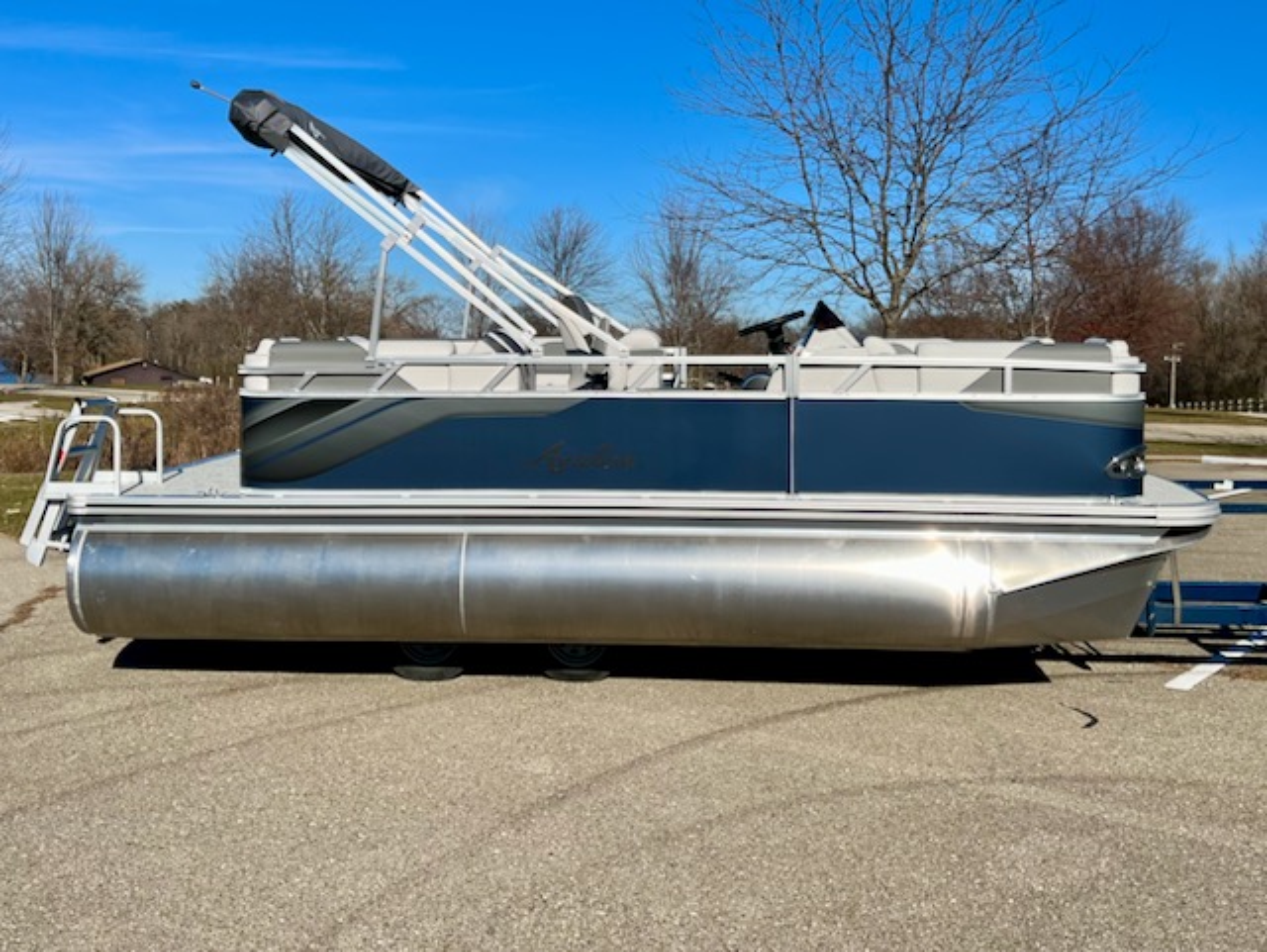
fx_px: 952
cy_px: 476
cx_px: 634
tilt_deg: +0.1
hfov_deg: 67.3
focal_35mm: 26
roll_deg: -1.9
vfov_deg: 53.1
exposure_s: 1/6993
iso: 50
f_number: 1.5
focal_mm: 5.7
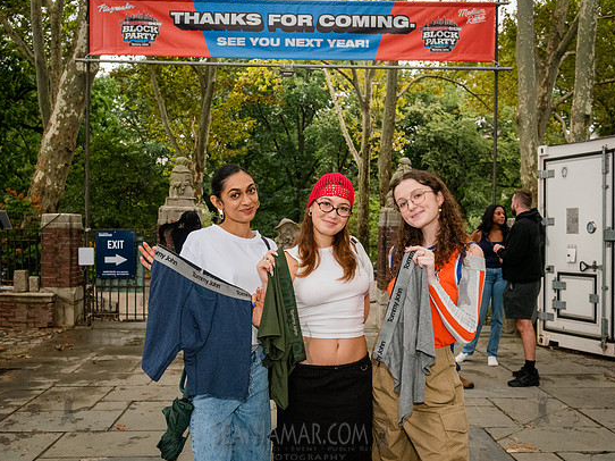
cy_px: 244
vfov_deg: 35.9
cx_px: 287
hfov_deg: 46.8
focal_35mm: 40
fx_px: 710
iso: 5000
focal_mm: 32
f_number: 4.5
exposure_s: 1/200
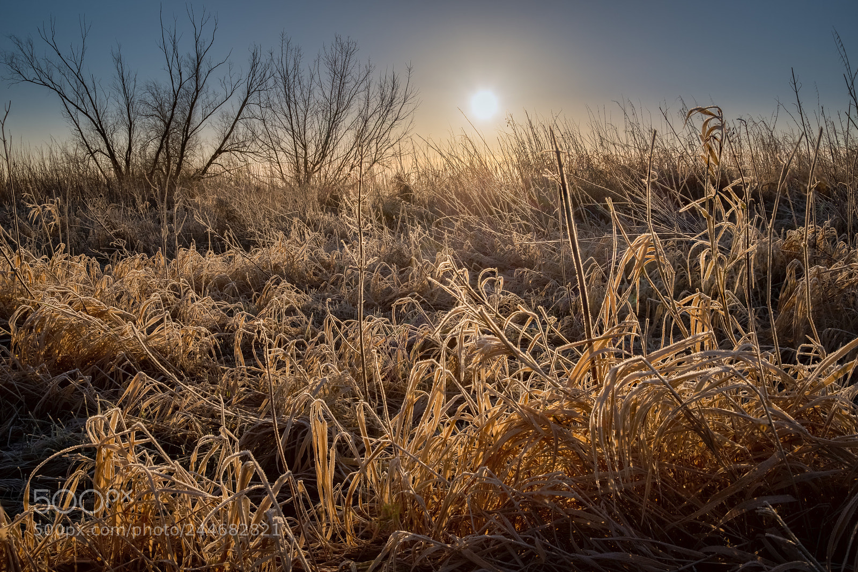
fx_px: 882
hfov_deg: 51.9
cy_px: 286
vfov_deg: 35.9
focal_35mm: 37
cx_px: 429
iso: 100
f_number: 11
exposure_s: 1/640
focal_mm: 37
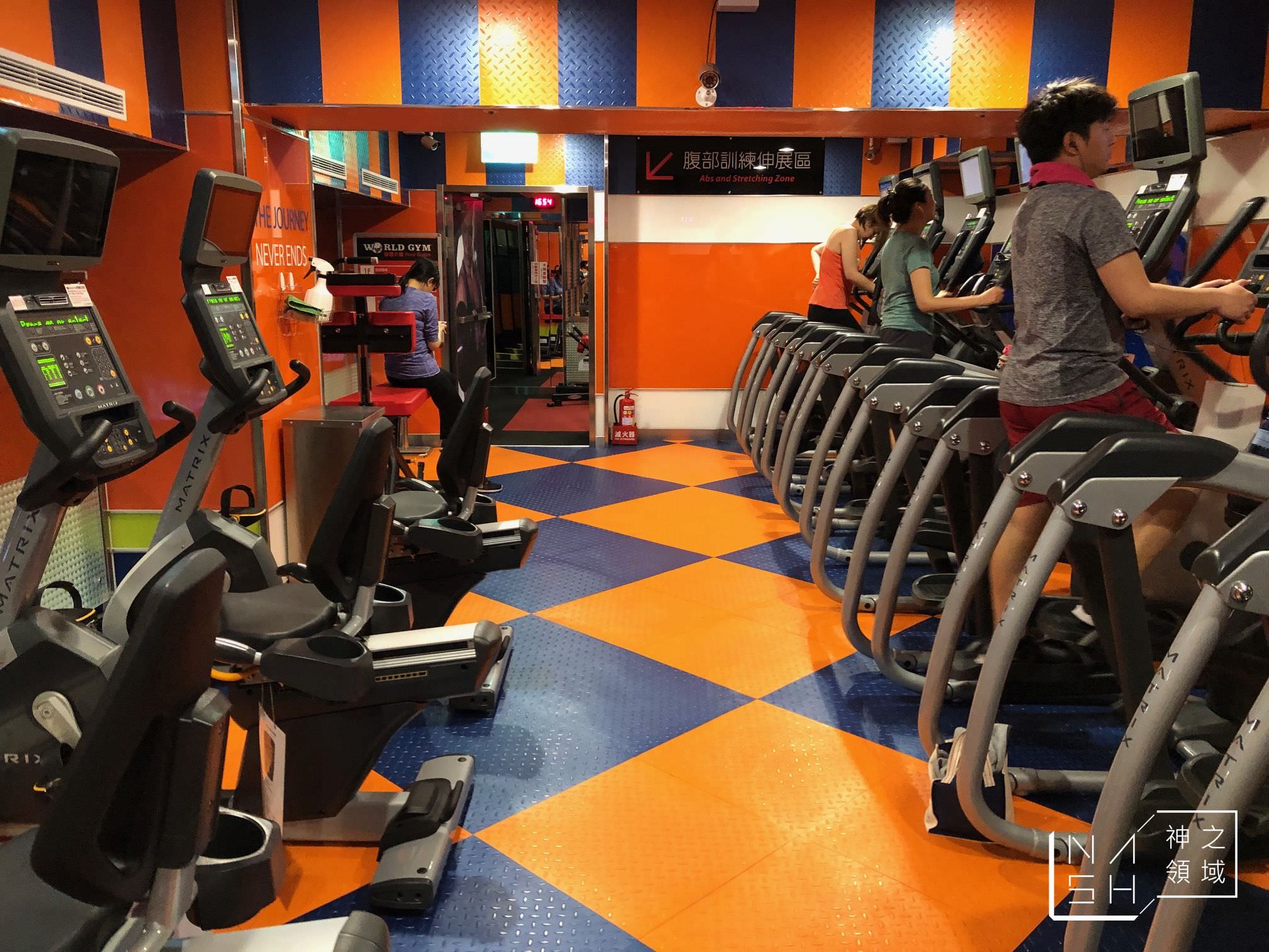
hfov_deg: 63.4
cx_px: 634
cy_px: 476
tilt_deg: -11.2
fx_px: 1026
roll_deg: +2.4
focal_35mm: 28
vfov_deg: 49.7
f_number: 1.8
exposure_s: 1/11
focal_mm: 3.99
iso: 100
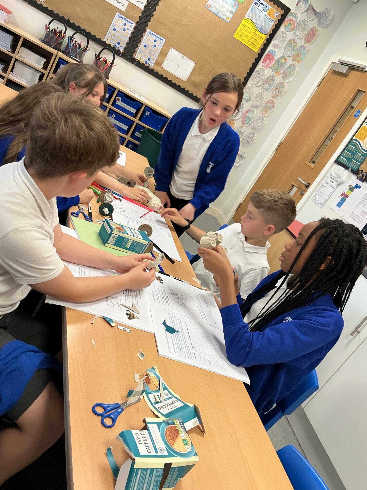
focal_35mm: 30
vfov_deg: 60.0
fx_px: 424
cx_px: 181
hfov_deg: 46.8
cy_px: 245
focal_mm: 3
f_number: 1.8
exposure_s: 1/60
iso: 80
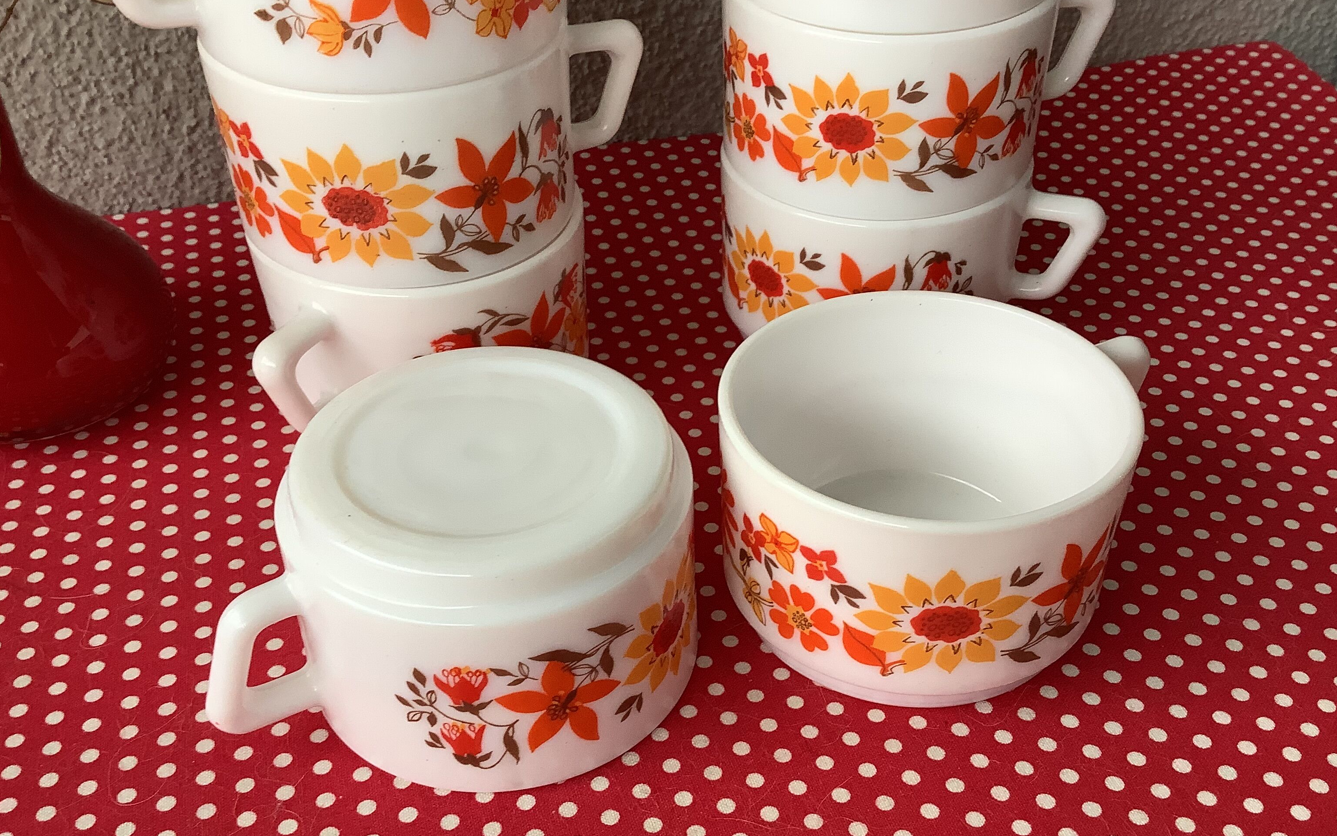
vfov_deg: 36.2
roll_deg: +1.1
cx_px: 690
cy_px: 497
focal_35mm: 35
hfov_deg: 55.3
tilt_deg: -36.8
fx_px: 1275
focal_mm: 3.3
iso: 64
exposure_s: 1/100
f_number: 2.4
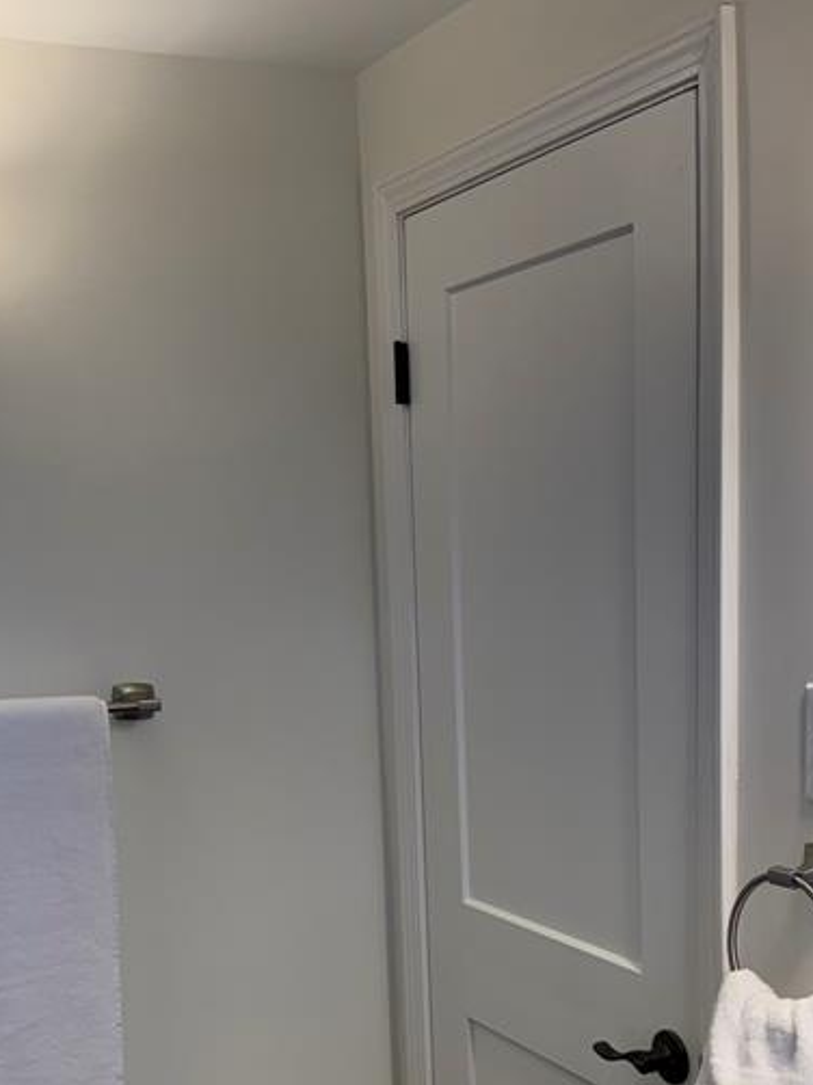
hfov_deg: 29.6
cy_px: 759
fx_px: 1536
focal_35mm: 49
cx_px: 372
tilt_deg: -7.4
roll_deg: +2.2
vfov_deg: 38.3
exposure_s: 1/310
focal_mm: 6.76
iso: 100
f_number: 1.78
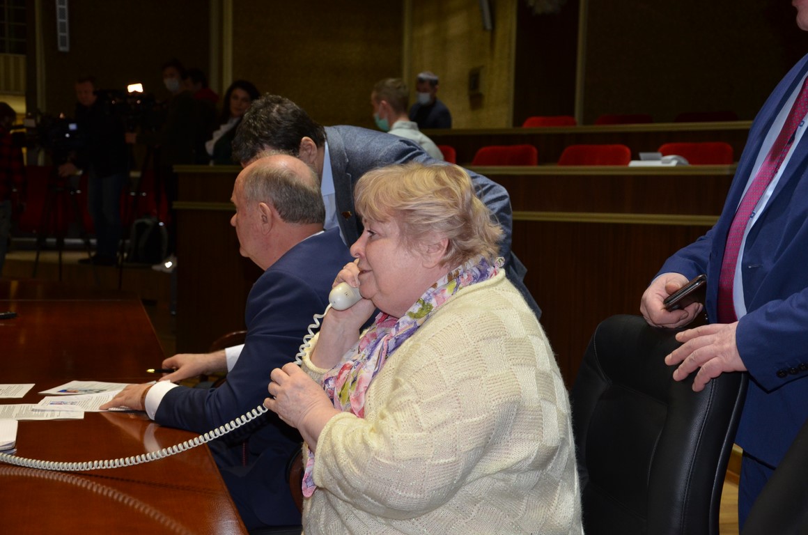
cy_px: 268
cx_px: 404
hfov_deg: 37.9
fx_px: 1176
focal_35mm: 52
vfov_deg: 25.6
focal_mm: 35
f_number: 4.5
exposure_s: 1/60
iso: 800
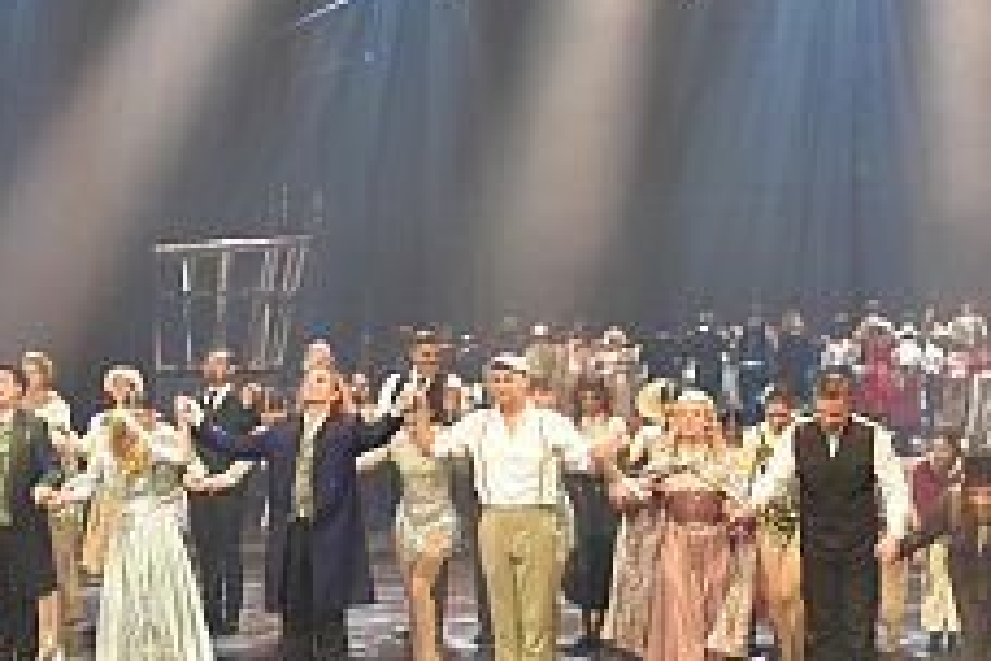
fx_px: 2433
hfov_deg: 22.9
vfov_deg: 15.5
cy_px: 276
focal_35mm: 88
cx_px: 296
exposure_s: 1/60
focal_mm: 21
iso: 800
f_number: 4
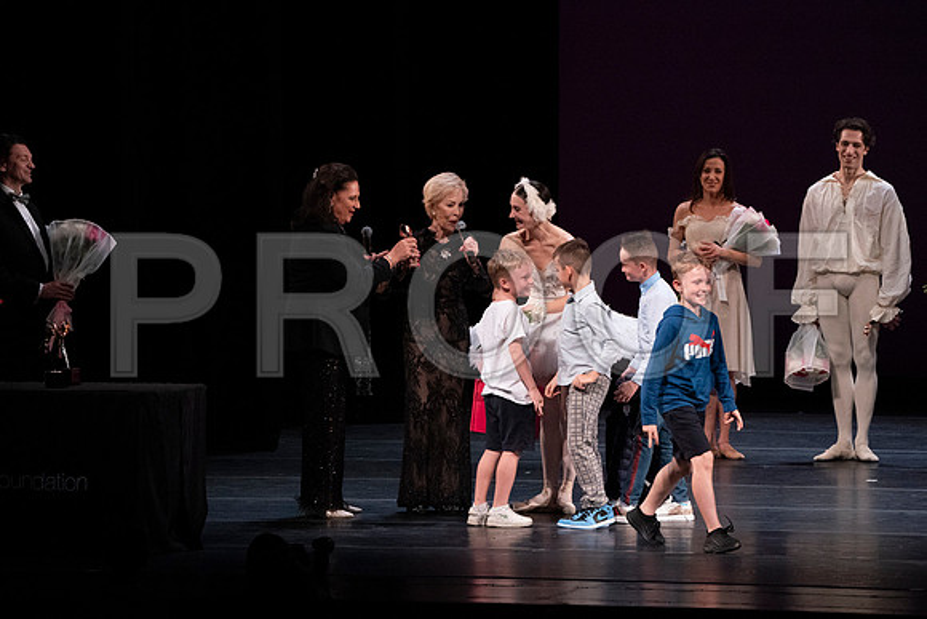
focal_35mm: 297
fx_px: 7649
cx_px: 464
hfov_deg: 6.9
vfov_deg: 4.6
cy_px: 310
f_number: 11
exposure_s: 1/320
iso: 12800
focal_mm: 297
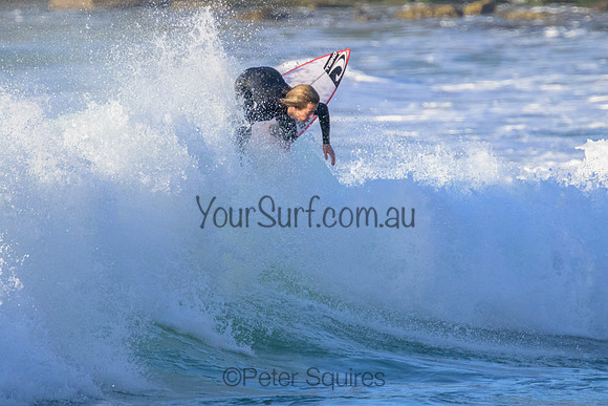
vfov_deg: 1.3
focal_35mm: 1087
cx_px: 322
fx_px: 18361
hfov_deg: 1.9
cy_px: 203
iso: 4000
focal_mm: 800
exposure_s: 1/2000
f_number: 11
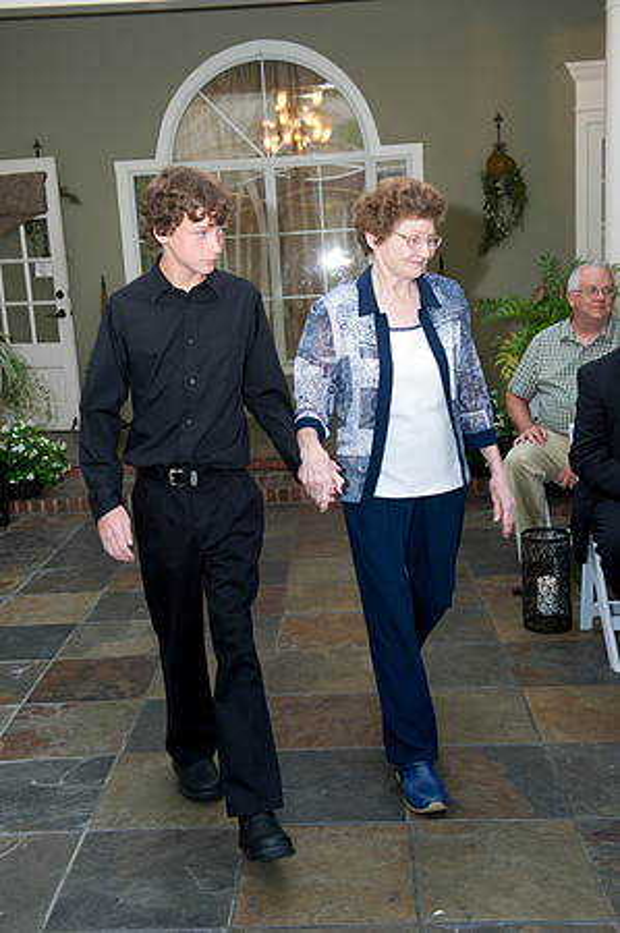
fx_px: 1087
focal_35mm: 42
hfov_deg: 31.8
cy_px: 466
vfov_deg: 46.4
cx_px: 310
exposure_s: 1/100
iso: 800
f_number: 5
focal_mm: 42
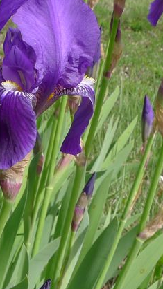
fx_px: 592
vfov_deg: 26.6
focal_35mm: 77
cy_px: 30
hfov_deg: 15.4
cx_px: 3
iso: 80
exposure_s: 1/400
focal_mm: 5.1
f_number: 4
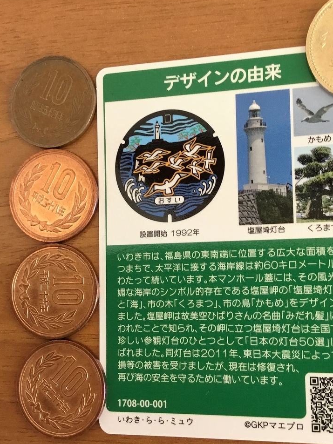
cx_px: 204
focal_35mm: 39
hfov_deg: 36.6
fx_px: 500
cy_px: 243
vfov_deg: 47.8
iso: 100
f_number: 2.4
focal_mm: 3.3
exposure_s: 1/33
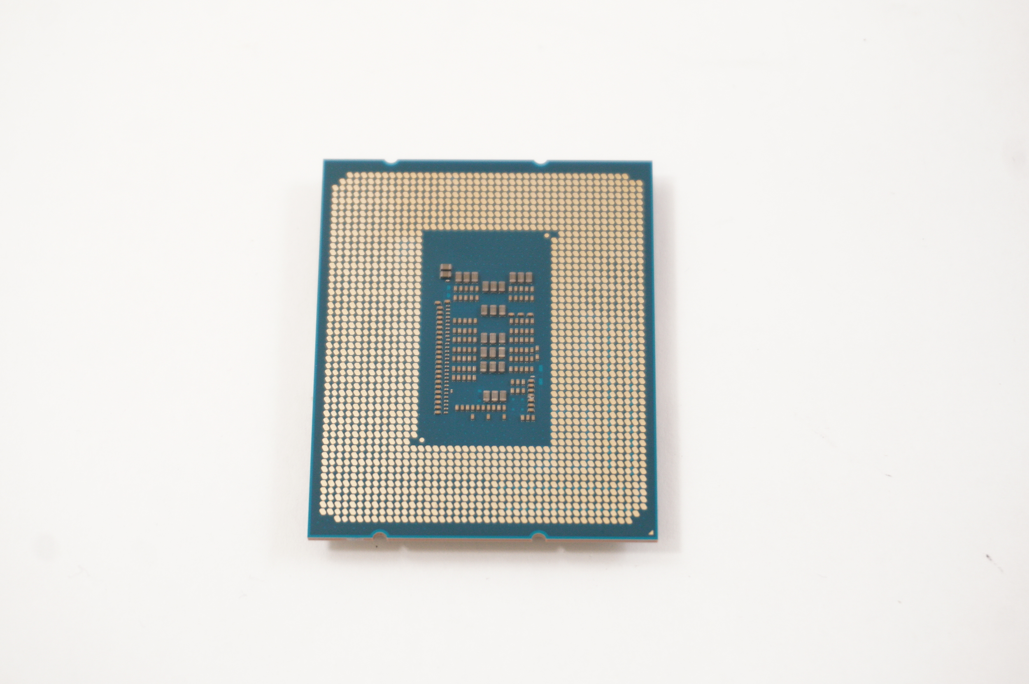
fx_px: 2142
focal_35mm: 75
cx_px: 514
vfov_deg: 18.1
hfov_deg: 27.0
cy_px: 342
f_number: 5.6
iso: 800
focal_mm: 50
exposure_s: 1/30
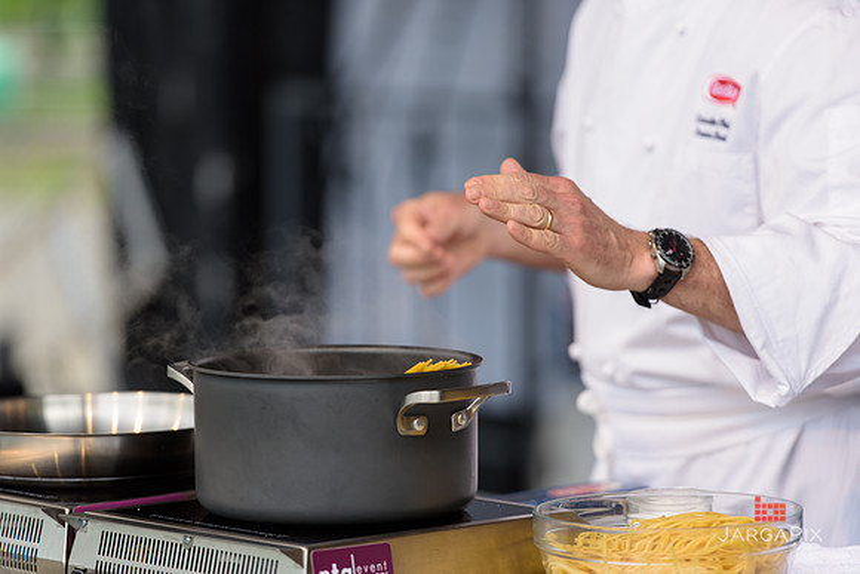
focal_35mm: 185
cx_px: 430
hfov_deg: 11.1
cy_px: 287
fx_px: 4420
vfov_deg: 7.4
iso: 250
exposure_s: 1/1250
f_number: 3.2
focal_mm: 185
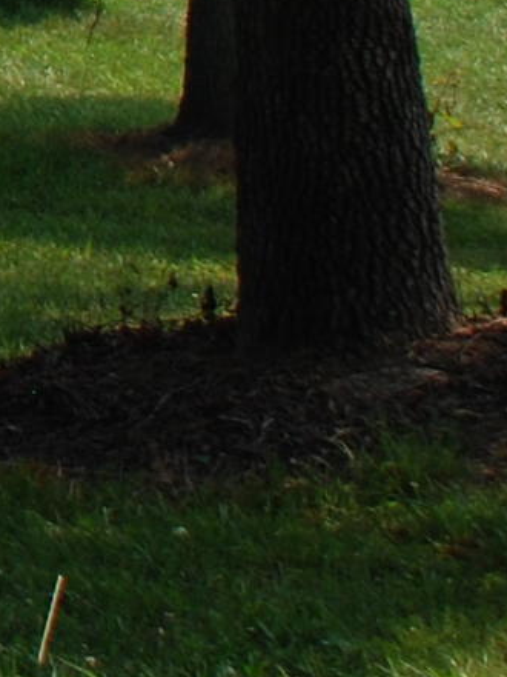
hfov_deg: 4.4
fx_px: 5962
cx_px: -1633
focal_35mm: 305
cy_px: -854
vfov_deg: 6.2
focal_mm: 31
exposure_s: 1/200
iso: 100
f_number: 7.1
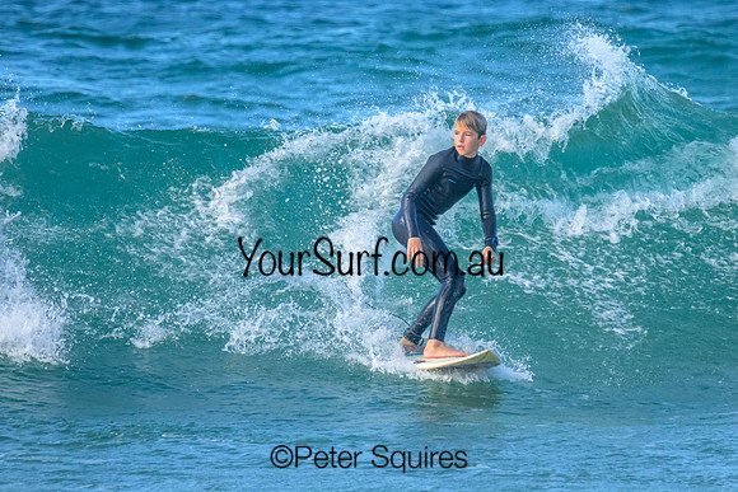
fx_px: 22556
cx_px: 390
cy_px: 198
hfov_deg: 1.9
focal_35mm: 1100
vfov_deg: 1.3
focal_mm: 800
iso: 4000
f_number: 11
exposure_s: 1/2000
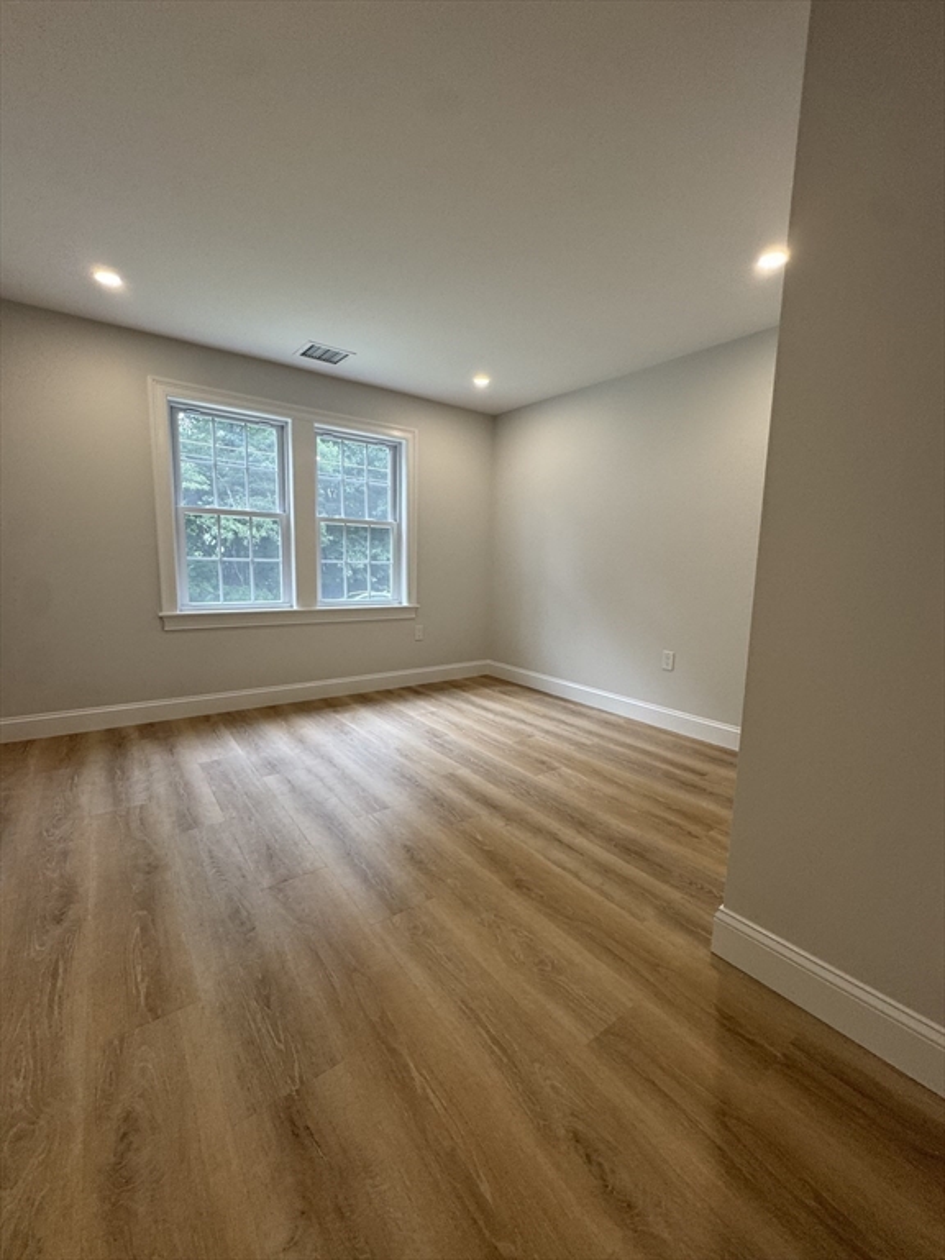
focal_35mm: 14
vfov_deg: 102.1
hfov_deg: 85.7
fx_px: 510
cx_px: 472
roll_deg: -0.2
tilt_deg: -6.5
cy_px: 630
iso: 125
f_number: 2.2
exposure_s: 1/120
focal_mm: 2.22
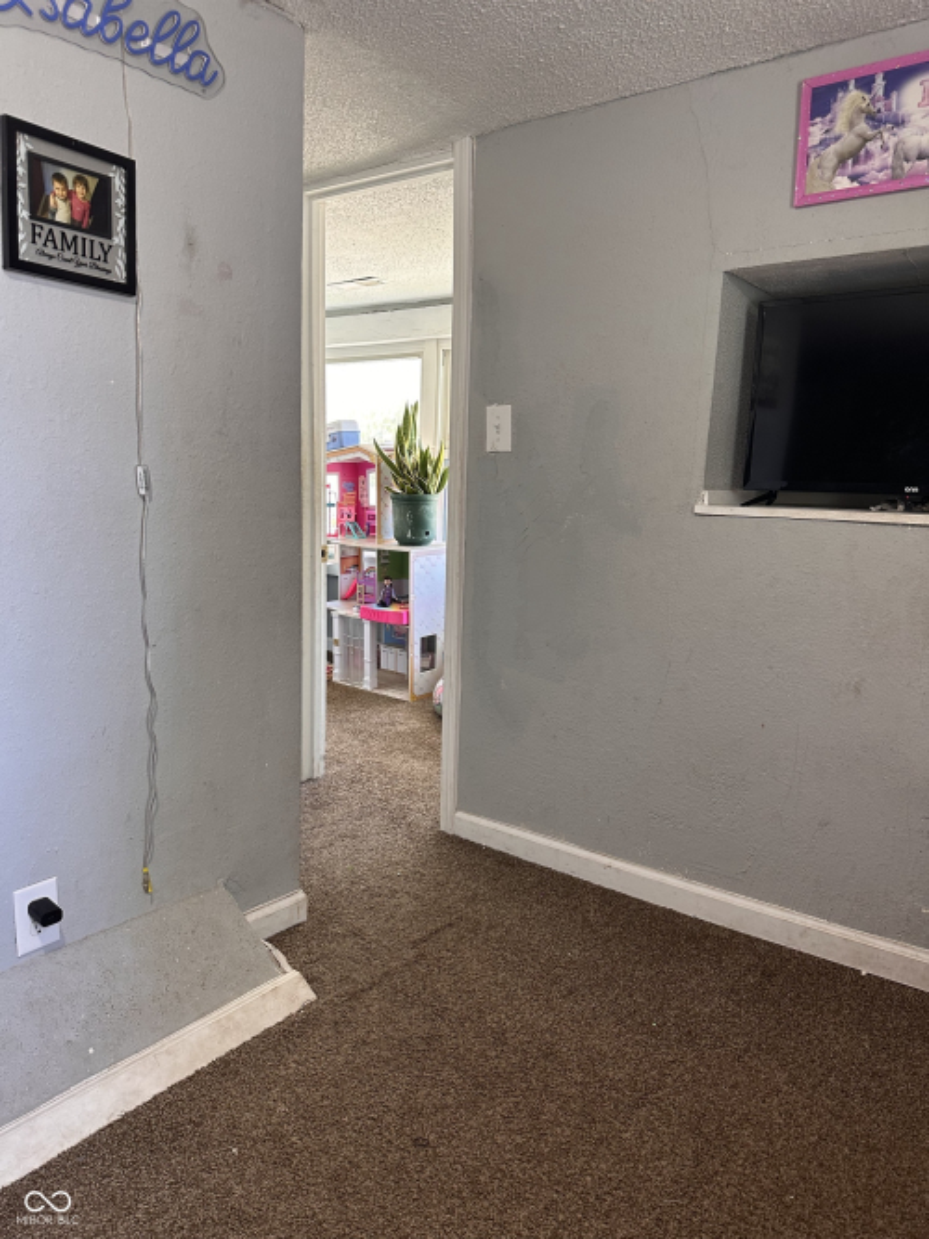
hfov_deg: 56.8
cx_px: 464
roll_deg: -1.6
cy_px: 620
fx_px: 859
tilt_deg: -8.6
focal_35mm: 24
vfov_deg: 71.6
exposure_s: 1/60
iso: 200
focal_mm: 6.86
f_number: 1.78
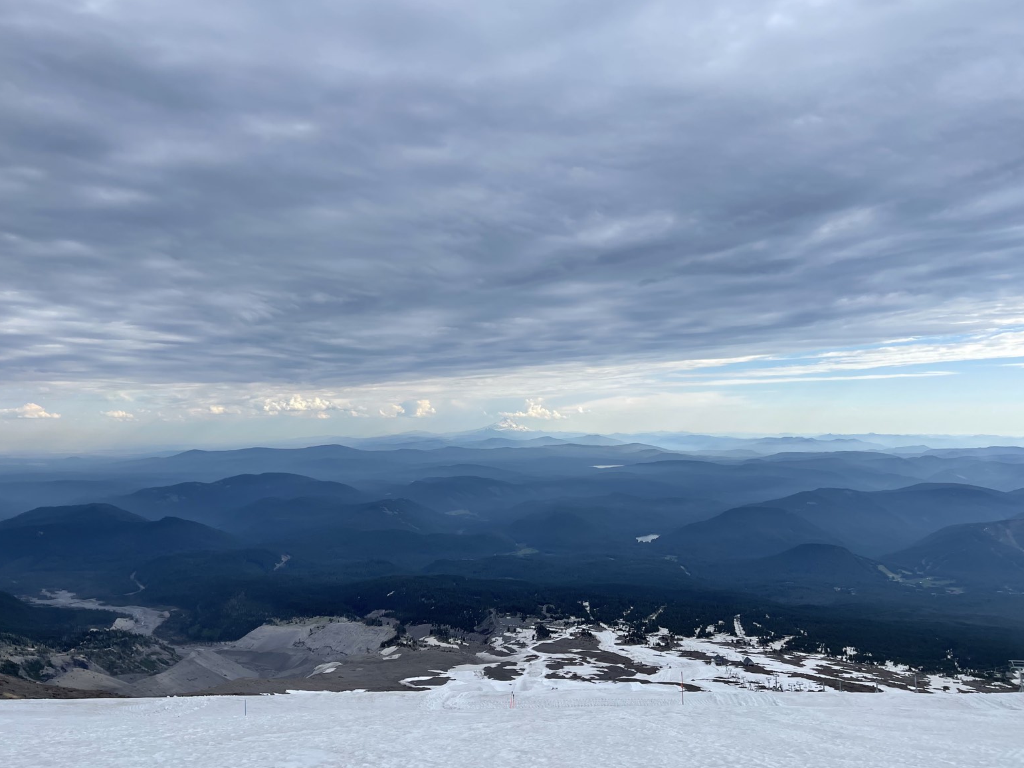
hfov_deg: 65.3
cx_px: 513
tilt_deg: +1.9
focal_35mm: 27
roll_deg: +0.4
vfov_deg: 51.4
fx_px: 799
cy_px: 395
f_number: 1.6
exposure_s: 1/2786
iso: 32
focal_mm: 5.1
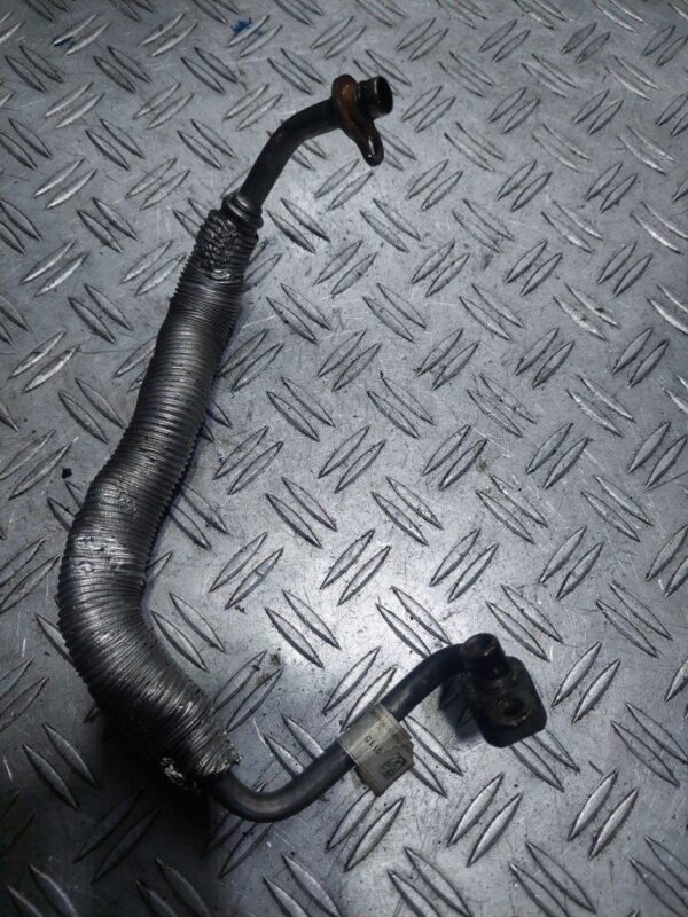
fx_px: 663
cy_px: 458
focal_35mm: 25
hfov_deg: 54.9
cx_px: 344
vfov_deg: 69.4
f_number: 1.8
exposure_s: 1/100
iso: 50
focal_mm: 5.23
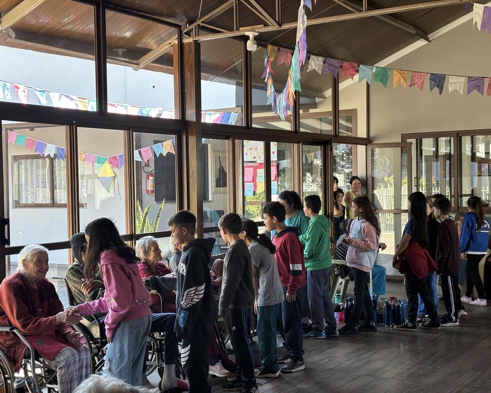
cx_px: 244
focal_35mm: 55
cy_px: 198
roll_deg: +1.4
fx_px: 799
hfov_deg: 34.1
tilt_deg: -0.6
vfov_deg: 27.6
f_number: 1.6
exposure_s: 1/74
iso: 50
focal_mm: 5.96
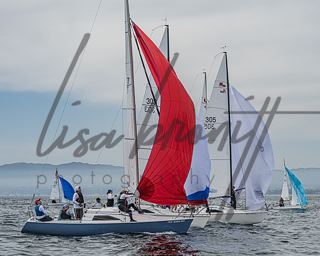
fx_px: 796
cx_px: 178
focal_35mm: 84
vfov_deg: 18.3
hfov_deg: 22.7
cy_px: 161
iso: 320
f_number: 5.6
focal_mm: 58
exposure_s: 1/2000
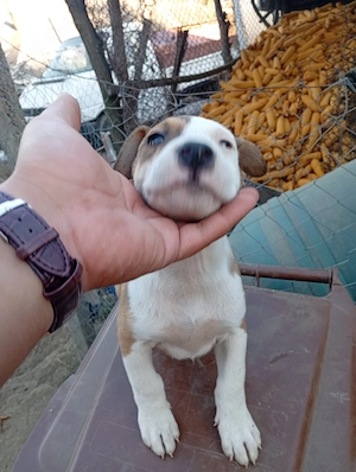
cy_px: 236
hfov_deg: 51.5
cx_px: 178
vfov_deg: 65.2
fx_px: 369
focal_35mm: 27
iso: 56
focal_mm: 3.98
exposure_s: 1/50
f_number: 1.8
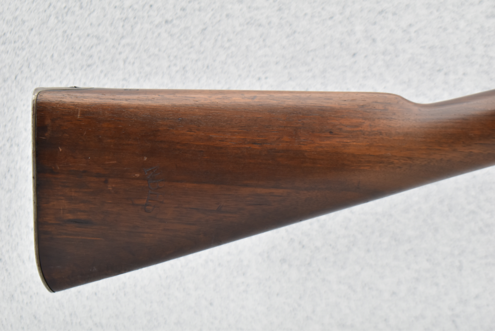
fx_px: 1135
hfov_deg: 24.6
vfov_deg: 16.6
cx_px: 248
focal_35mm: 82
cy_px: 166
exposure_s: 1/60
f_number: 5.6
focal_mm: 55
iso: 360
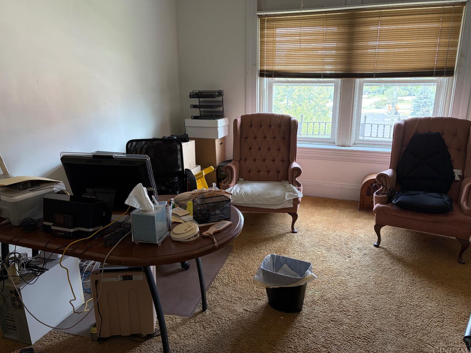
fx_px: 367
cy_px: 178
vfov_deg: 51.4
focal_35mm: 27
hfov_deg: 65.3
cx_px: 238
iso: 125
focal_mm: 5.96
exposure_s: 1/60
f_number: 1.6
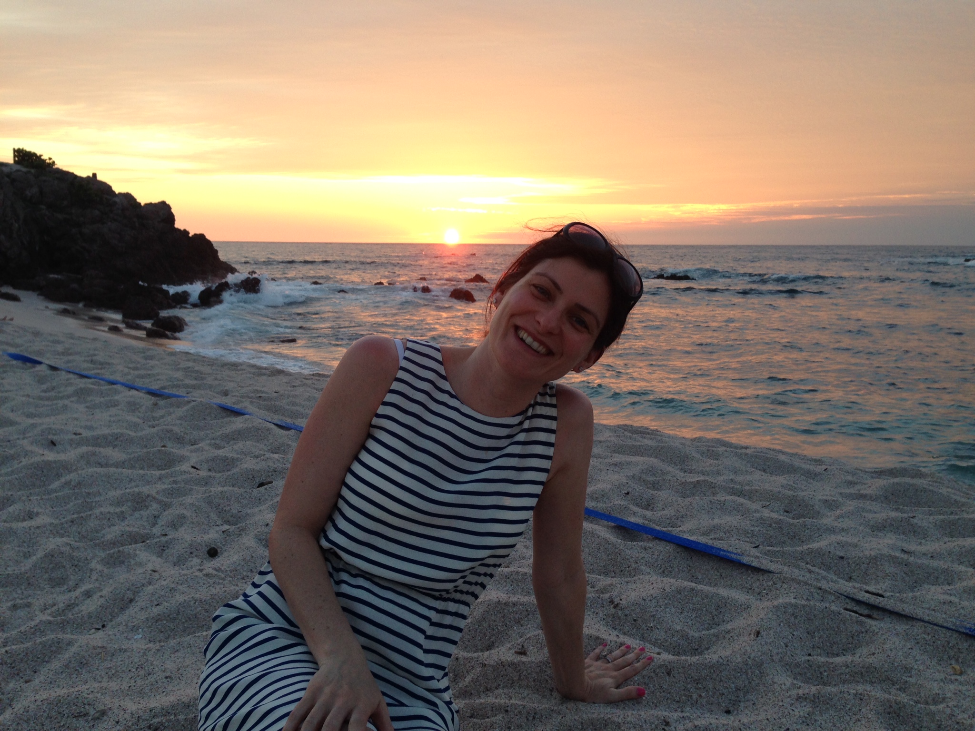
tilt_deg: -9.2
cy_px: 366
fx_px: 929
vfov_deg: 42.9
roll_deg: -0.9
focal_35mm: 33
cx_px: 488
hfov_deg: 55.4
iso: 50
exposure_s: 1/120
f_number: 2.4
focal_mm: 4.12
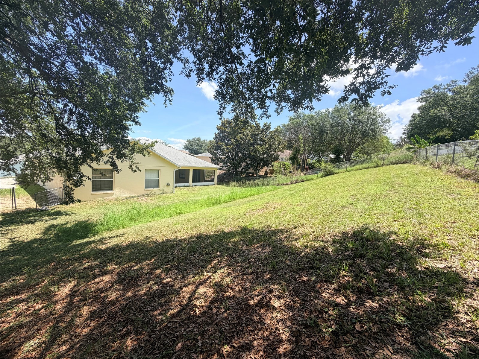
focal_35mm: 14
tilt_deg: -3.4
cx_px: 240
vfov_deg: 85.7
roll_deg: -3.7
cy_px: 180
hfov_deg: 102.1
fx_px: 194
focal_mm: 2.22
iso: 40
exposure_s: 1/664
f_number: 2.2
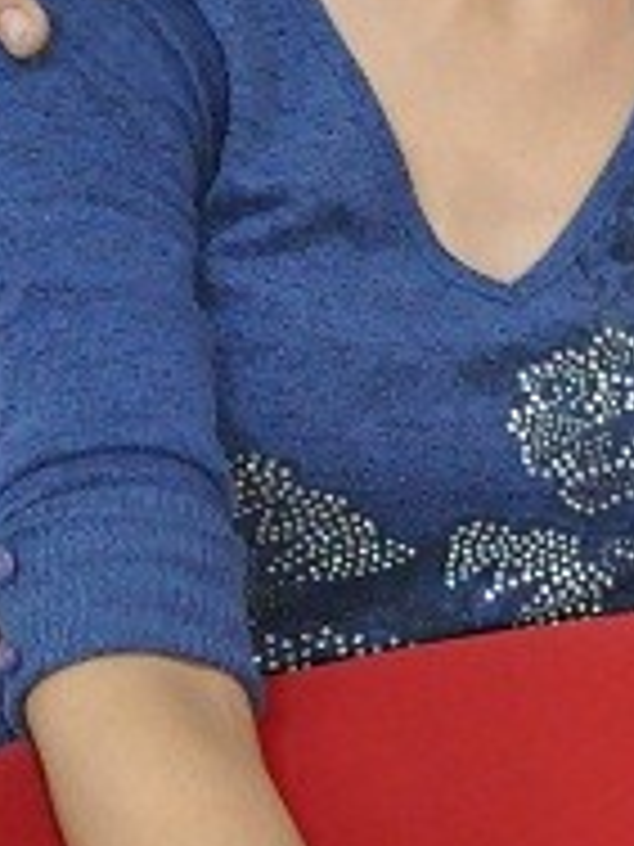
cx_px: 1016
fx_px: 3858
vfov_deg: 12.5
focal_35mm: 158
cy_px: 184
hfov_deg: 9.1
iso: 2000
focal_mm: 24
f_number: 5
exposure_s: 1/60
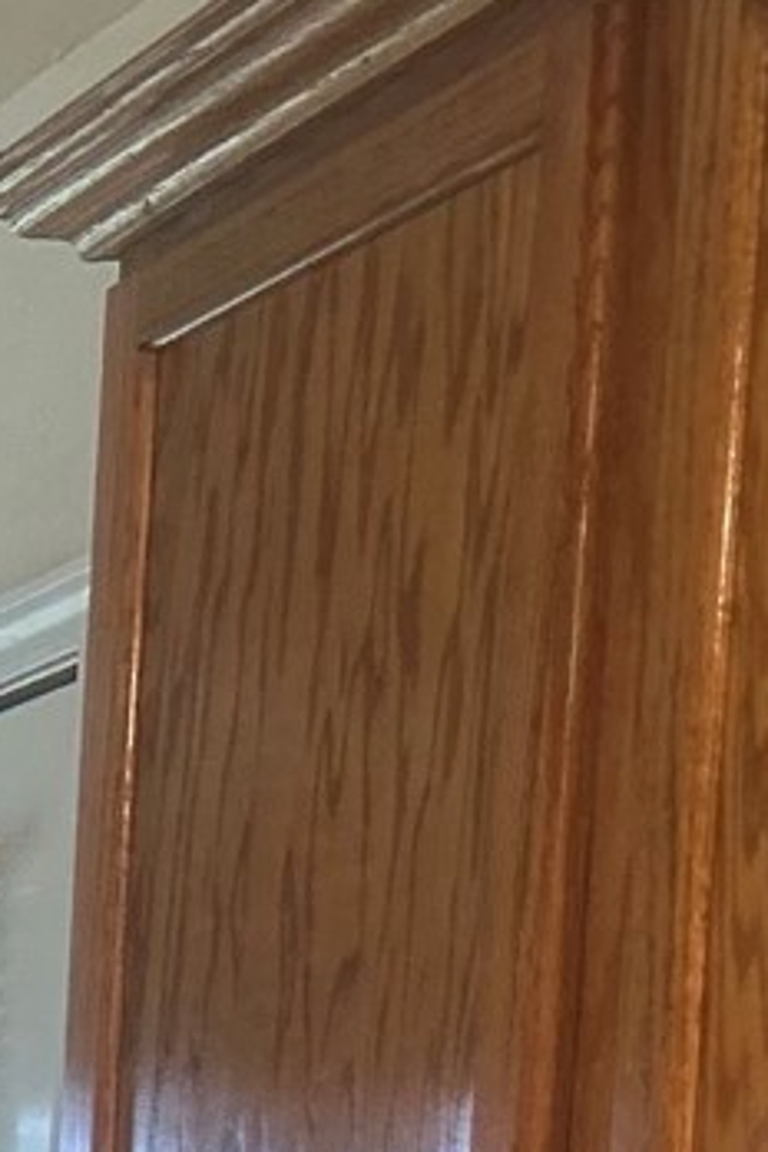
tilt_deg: -8.0
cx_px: -1980
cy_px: 2201
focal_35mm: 149
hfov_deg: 7.4
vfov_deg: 12.4
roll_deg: +0.1
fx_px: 4768
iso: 100
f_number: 1.5
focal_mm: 5.7
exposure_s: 1/120
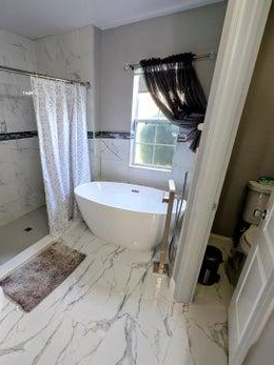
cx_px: 93
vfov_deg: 87.4
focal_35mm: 18
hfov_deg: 69.6
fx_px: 190
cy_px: 203
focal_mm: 1.54
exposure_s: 1/60
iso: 138
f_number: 2.2
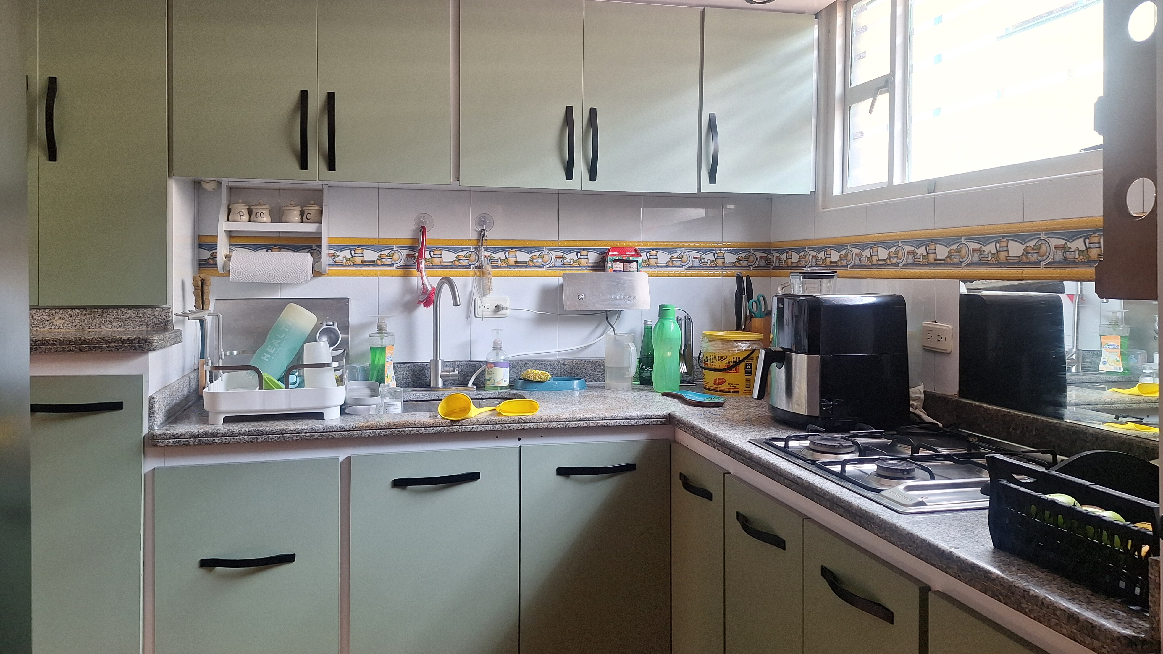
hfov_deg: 71.9
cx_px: 572
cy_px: 276
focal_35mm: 26
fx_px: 802
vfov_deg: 44.3
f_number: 1.8
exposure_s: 1/60
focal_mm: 5.54
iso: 64
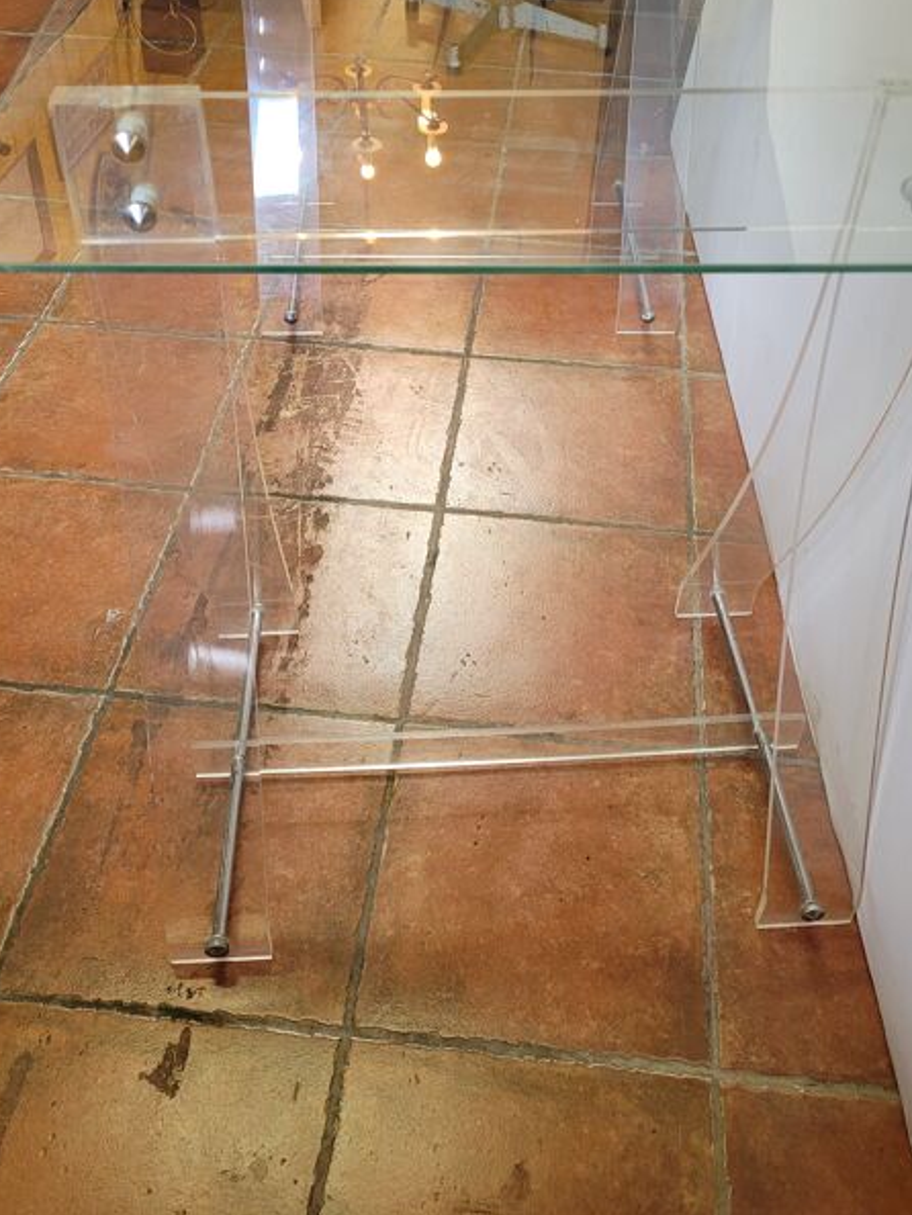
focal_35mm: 35
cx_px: 483
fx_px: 1229
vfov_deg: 51.7
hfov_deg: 40.7
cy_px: 413
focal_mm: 5.4
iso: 200
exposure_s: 1/50
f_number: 1.8
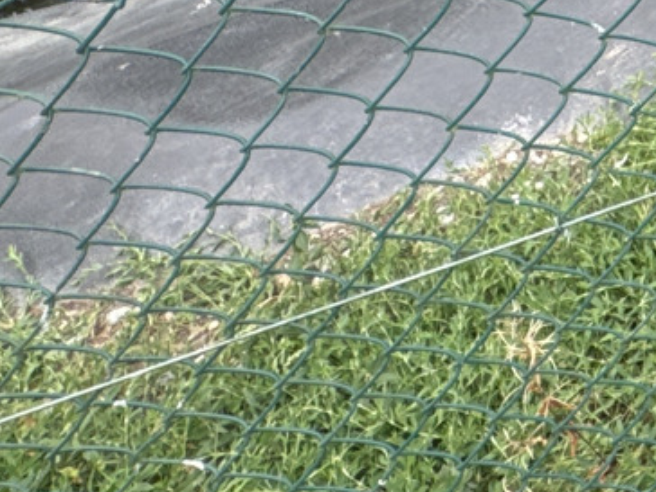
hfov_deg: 19.8
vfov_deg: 16.3
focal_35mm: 77
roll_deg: +4.7
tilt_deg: -33.4
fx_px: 1459
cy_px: -369
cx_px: 1125
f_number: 2.2
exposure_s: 1/119
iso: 40
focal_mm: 2.22
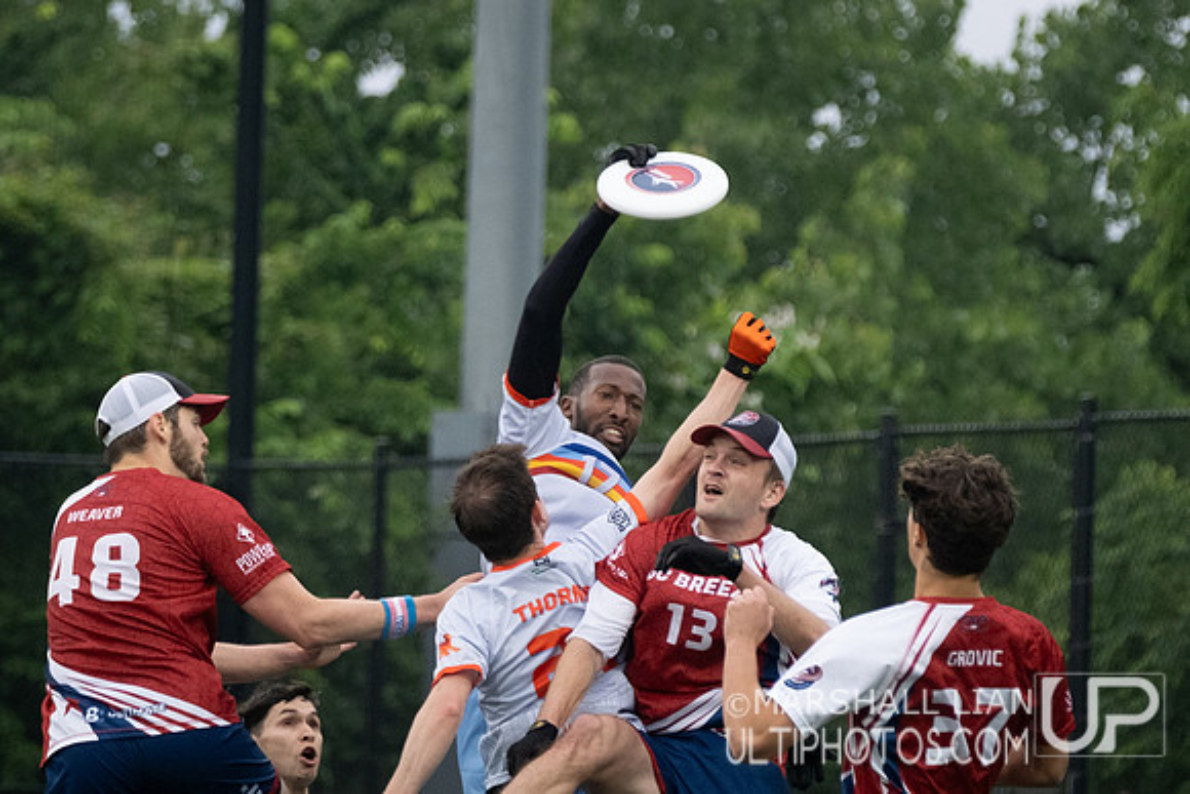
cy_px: 268
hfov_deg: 5.7
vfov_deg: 3.8
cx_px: 654
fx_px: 11928
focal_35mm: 361
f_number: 2.8
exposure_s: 1/1000
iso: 800
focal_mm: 115
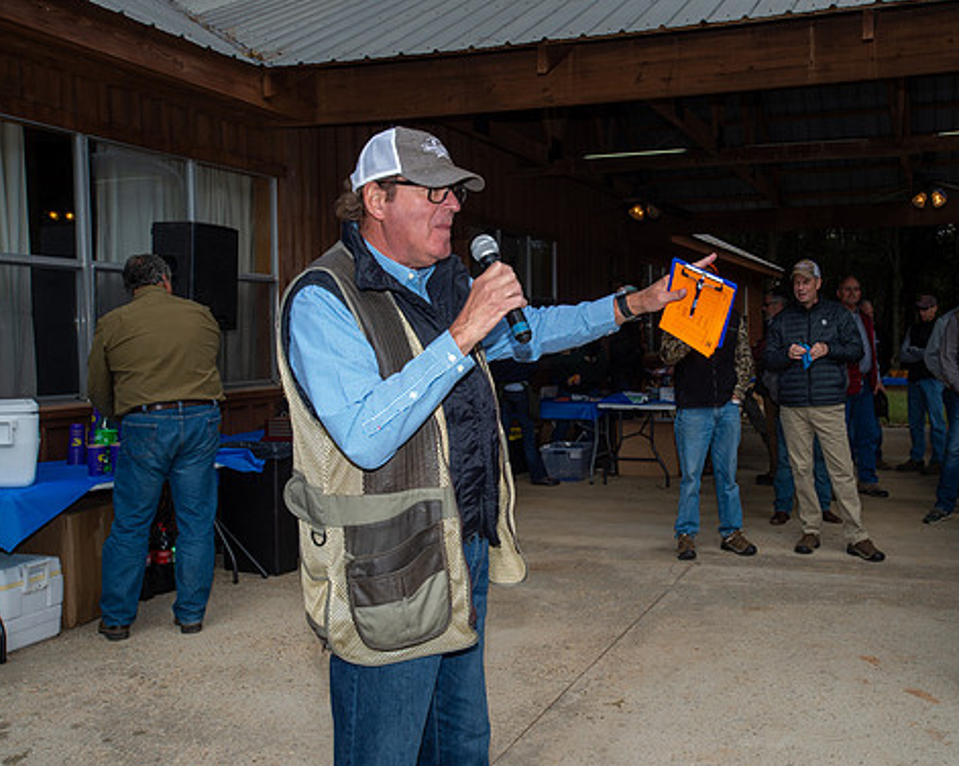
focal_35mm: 37
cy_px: 389
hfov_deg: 48.8
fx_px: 1049
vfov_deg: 40.1
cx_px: 578
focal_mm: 32
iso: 200
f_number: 10
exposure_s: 1/250
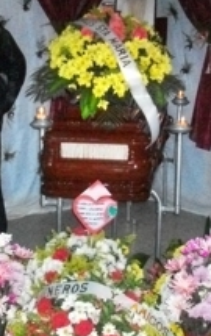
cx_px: 106
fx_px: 578
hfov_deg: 20.7
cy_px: 156
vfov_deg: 32.4
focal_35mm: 63
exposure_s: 1/60
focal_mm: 5.7
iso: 800
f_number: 2.8
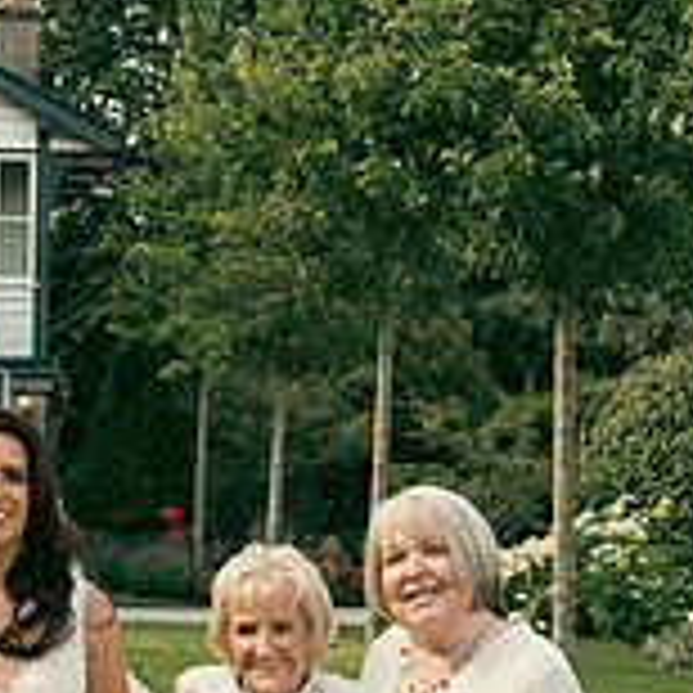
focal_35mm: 131
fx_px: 2967
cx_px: -94
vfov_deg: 13.2
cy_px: 650
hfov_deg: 13.0
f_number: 5.6
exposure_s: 1/500
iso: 640
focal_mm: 41
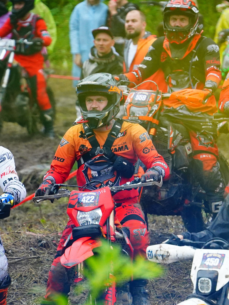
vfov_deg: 5.6
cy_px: 192
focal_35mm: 355
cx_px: 148
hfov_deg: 4.2
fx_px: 3131
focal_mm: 180
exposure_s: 1/6400
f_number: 4
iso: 5000
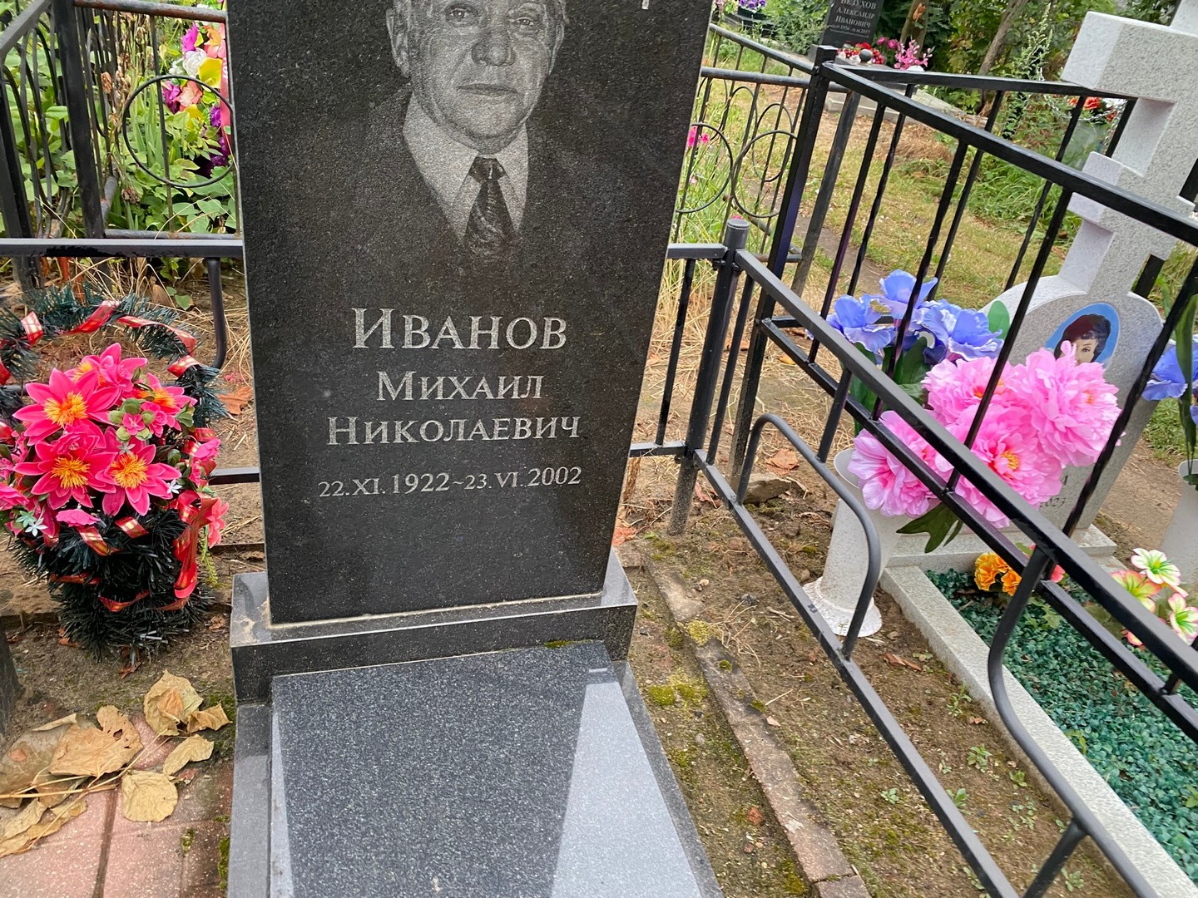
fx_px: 900
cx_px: 599
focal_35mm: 26
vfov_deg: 53.1
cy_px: 449
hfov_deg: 67.3
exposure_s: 1/103
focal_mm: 4.25
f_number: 1.8
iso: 125
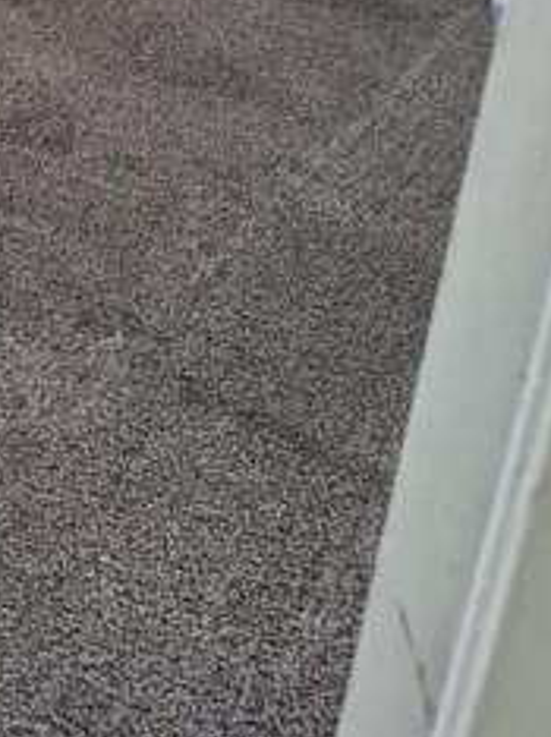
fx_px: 1340
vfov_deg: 28.3
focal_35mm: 63
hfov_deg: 20.8
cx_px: -195
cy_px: -50
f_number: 1.8
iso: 1000
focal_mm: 5.4
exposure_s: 1/120
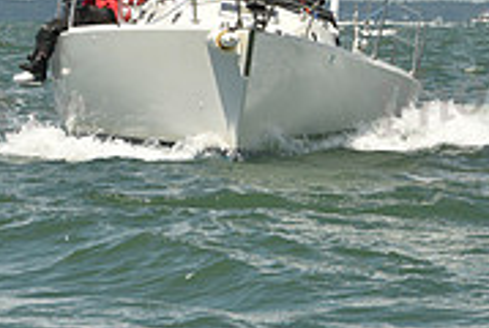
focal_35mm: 647
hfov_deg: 3.2
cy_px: -37
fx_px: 8803
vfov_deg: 2.1
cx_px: 235
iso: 320
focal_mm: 200
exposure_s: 1/800
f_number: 13
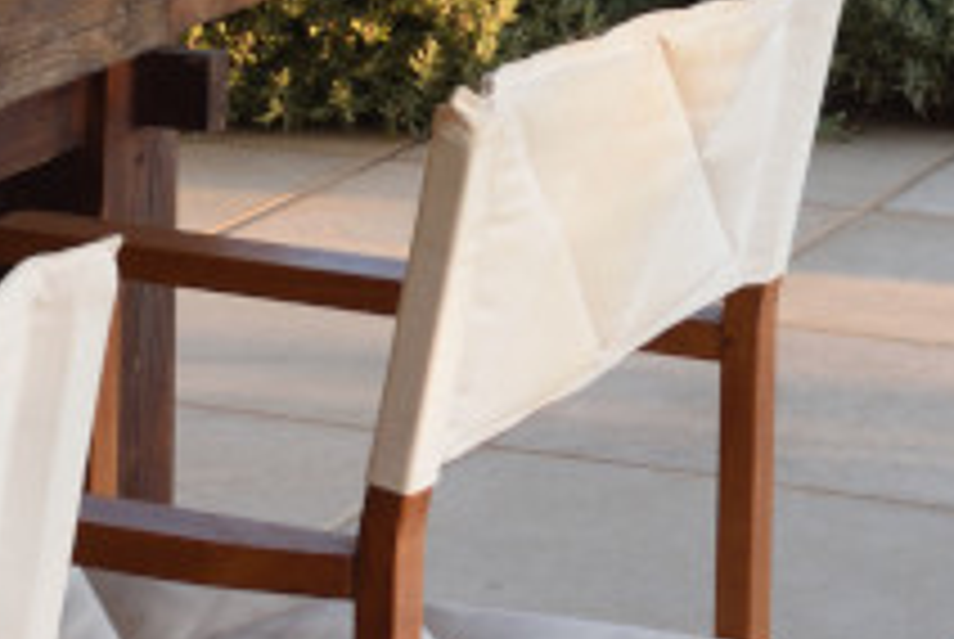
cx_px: -27
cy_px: -806
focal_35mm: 196
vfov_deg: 6.7
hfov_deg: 10.4
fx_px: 5201
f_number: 11
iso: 200
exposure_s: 1/15
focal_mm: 32
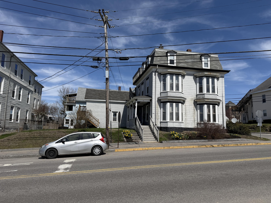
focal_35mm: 24
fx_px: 188
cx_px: 136
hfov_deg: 71.6
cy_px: 102
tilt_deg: +8.0
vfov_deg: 56.8
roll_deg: -1.3
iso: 100
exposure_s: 1/9091
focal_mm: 6.76
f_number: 1.78
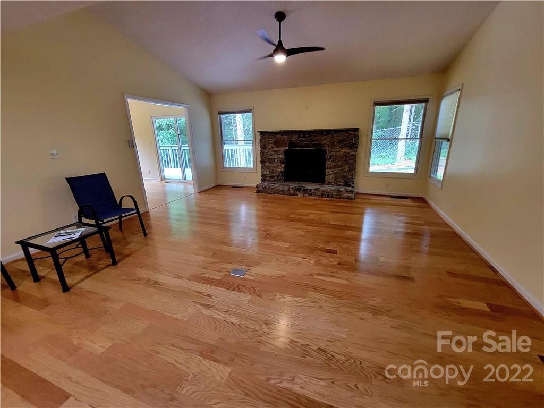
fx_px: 204
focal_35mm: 13
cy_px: 204
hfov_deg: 106.2
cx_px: 272
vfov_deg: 89.9
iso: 400
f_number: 2.2
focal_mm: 2.2
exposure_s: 1/40
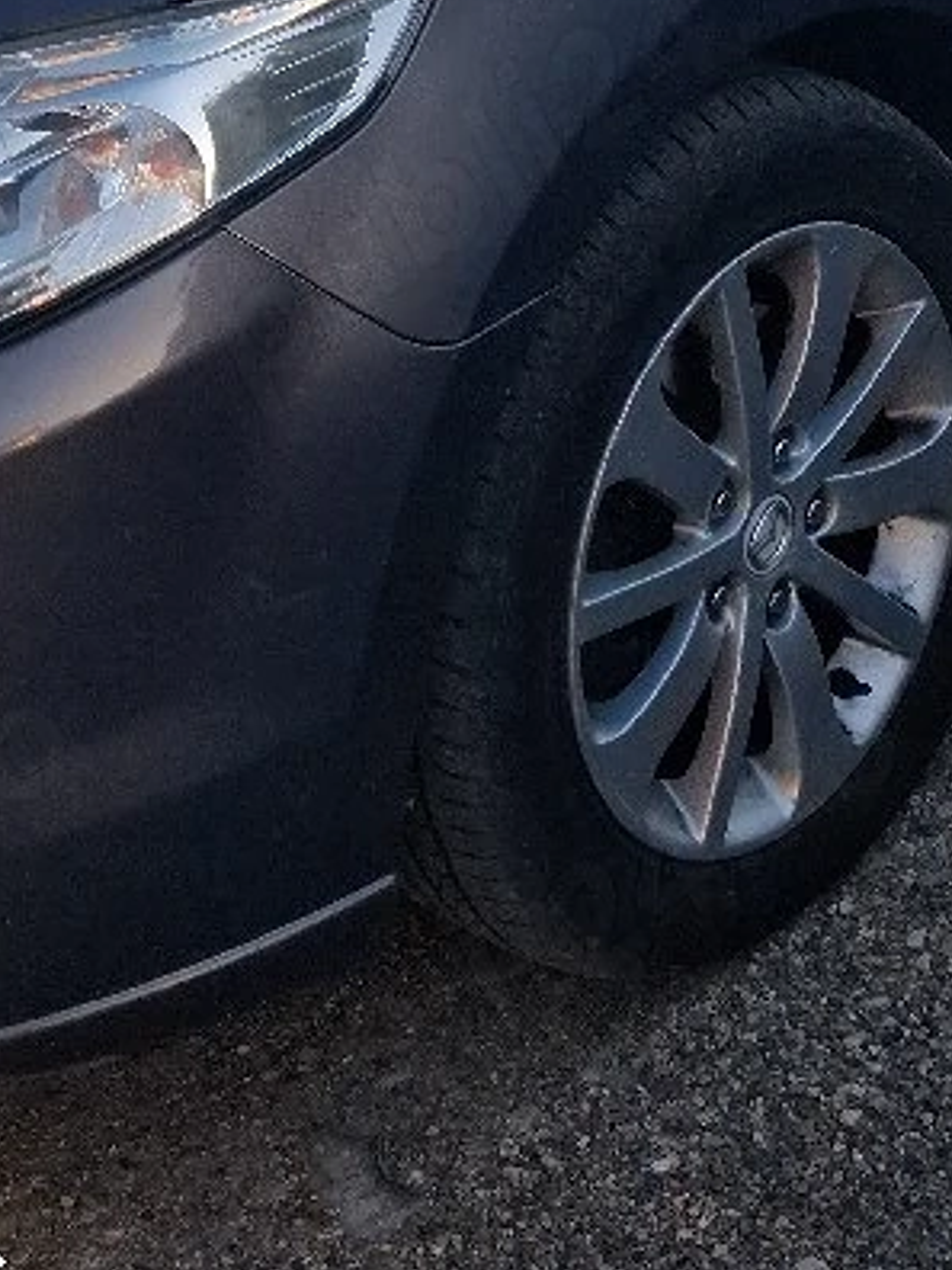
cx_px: 766
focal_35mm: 91
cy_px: -582
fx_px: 3337
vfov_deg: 19.1
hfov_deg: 16.1
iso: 25
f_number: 1.8
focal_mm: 4
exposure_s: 1/192
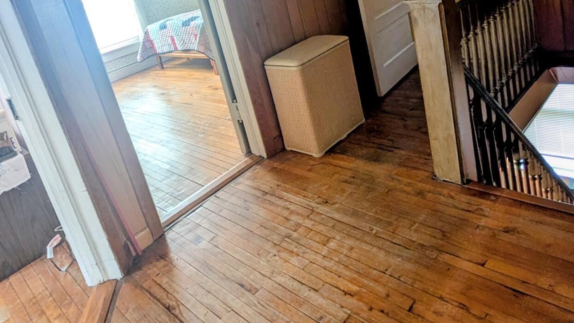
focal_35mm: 21
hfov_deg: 83.8
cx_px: 281
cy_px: 52
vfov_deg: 49.5
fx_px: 320
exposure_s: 1/30
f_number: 1.7
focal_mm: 2.02
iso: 73
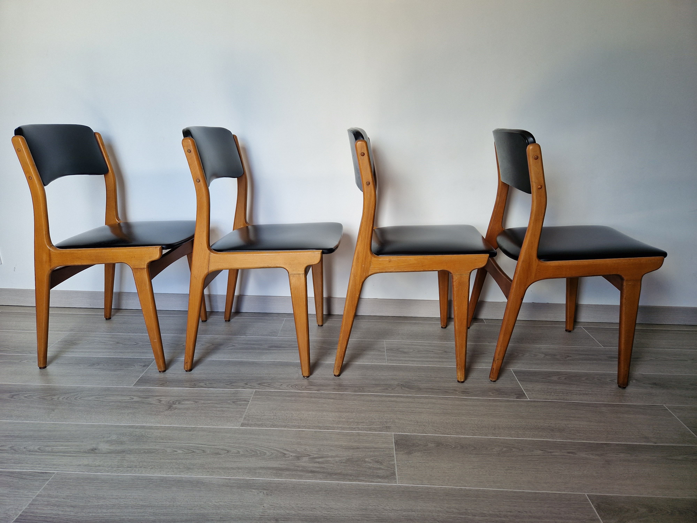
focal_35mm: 23
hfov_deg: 73.9
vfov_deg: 58.9
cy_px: 262
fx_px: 463
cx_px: 348
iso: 50
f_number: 1.8
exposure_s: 1/180
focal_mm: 5.4
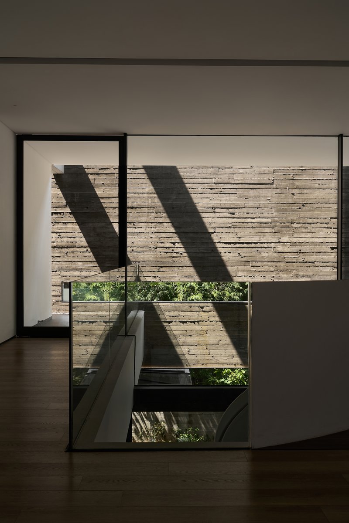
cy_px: 262
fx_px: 553
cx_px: 174
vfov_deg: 50.7
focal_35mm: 38
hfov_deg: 35.1
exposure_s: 1/15
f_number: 8
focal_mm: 38
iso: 100
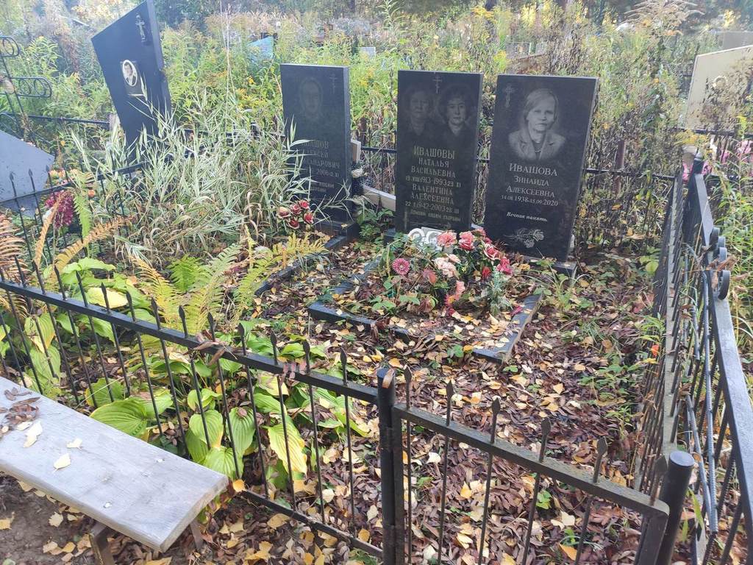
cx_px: 376
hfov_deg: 67.3
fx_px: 566
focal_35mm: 26
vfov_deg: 53.1
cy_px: 282
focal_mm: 4.77
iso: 157
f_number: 1.75
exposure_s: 1/50
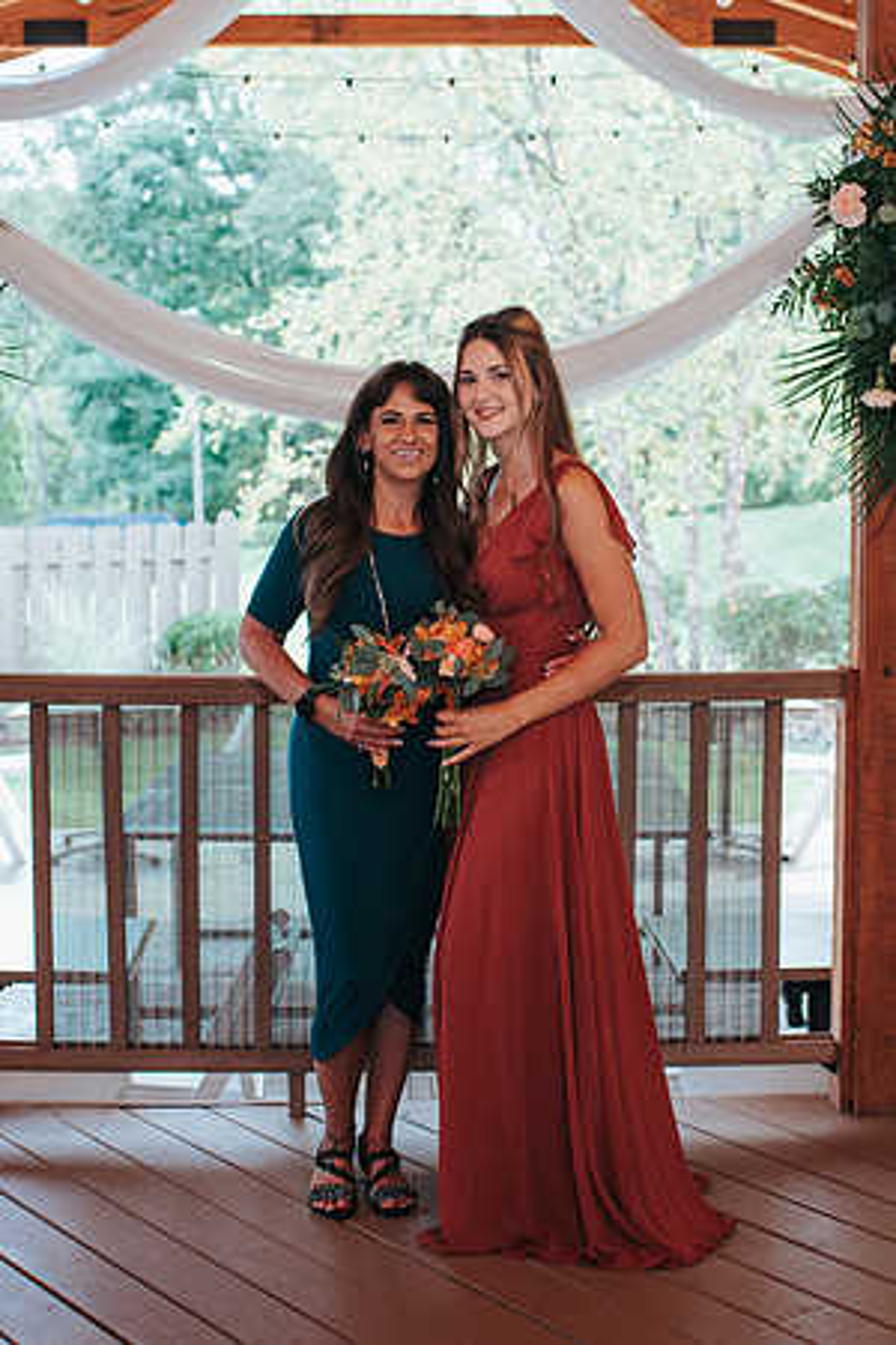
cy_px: 617
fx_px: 2154
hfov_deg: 23.5
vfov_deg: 34.6
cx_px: 485
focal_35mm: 58
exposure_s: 1/200
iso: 200
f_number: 3.2
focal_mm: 35
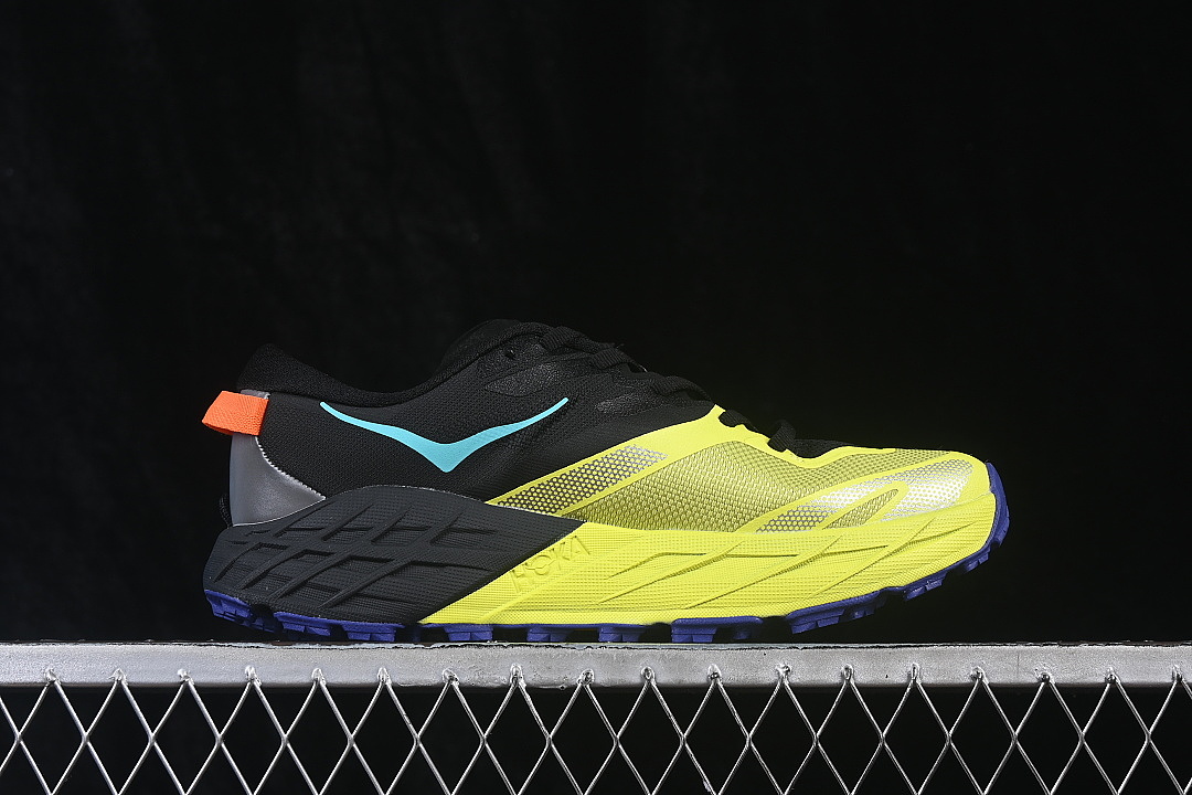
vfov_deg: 18.2
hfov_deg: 27.0
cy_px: 398
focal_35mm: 75
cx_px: 596
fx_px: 2483
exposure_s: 1/60
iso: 160
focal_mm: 50
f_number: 8
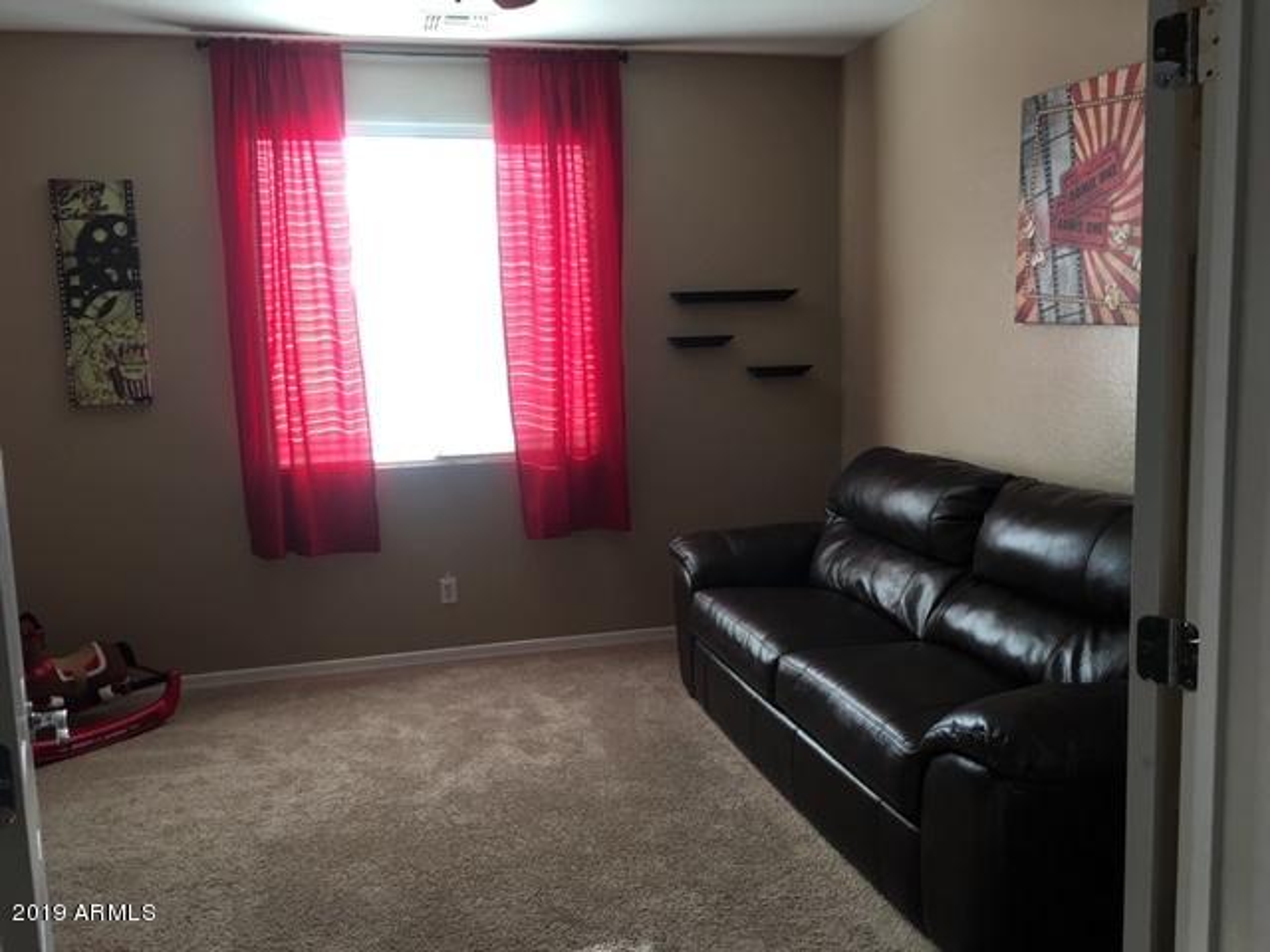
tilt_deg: -6.0
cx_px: 635
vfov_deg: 48.2
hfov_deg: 61.7
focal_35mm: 29
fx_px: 1064
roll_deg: +1.5
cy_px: 476
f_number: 2.2
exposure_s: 1/30
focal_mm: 4.15
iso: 25
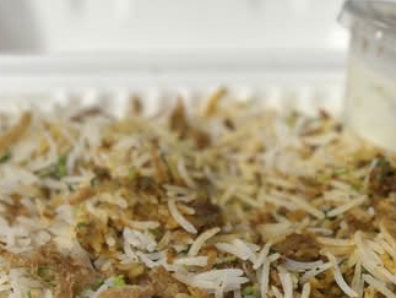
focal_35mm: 87
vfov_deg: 17.0
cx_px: 213
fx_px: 996
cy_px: 170
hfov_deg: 22.5
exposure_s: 1/120
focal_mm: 6.86
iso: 100
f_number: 1.78
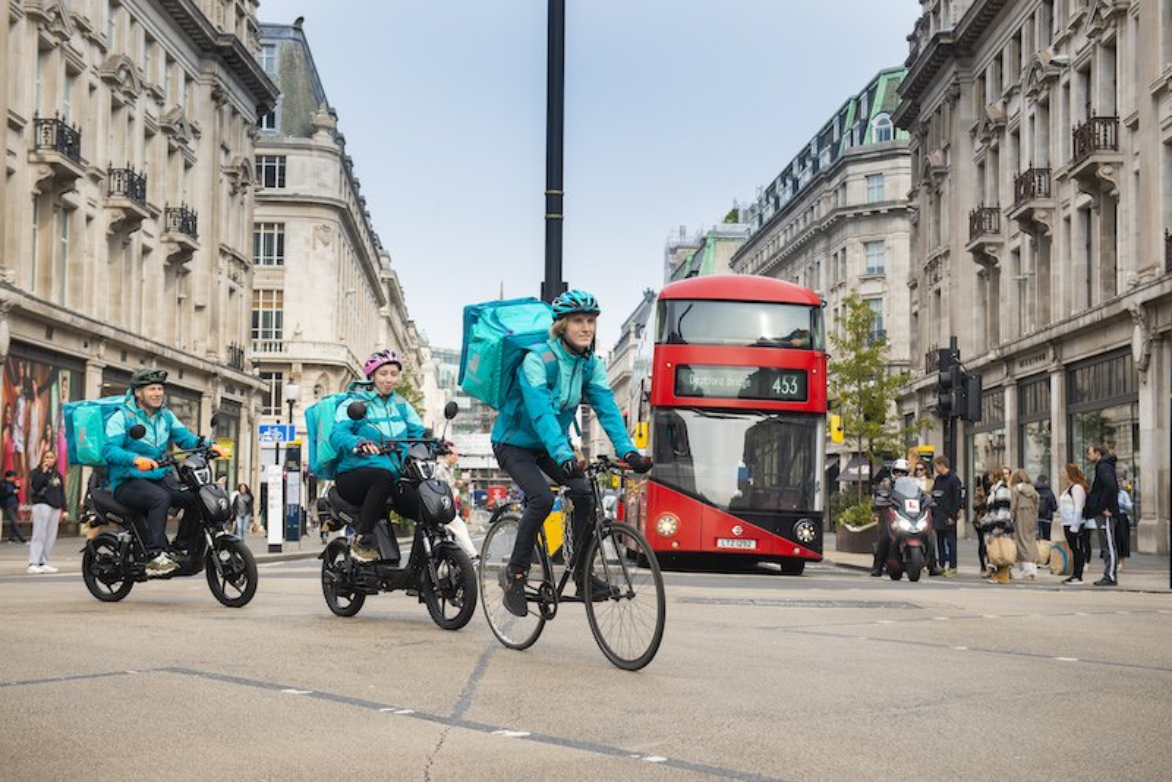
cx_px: 586
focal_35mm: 52
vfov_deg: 25.9
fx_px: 1703
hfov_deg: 38.0
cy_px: 391
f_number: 4.5
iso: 250
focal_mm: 52
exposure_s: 1/500
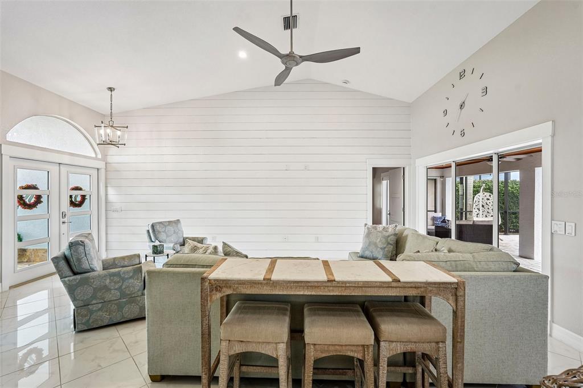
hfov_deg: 95.0
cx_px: 292
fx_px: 267
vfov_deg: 72.0
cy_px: 194
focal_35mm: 16
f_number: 8
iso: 400
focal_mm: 16.5
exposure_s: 1/25
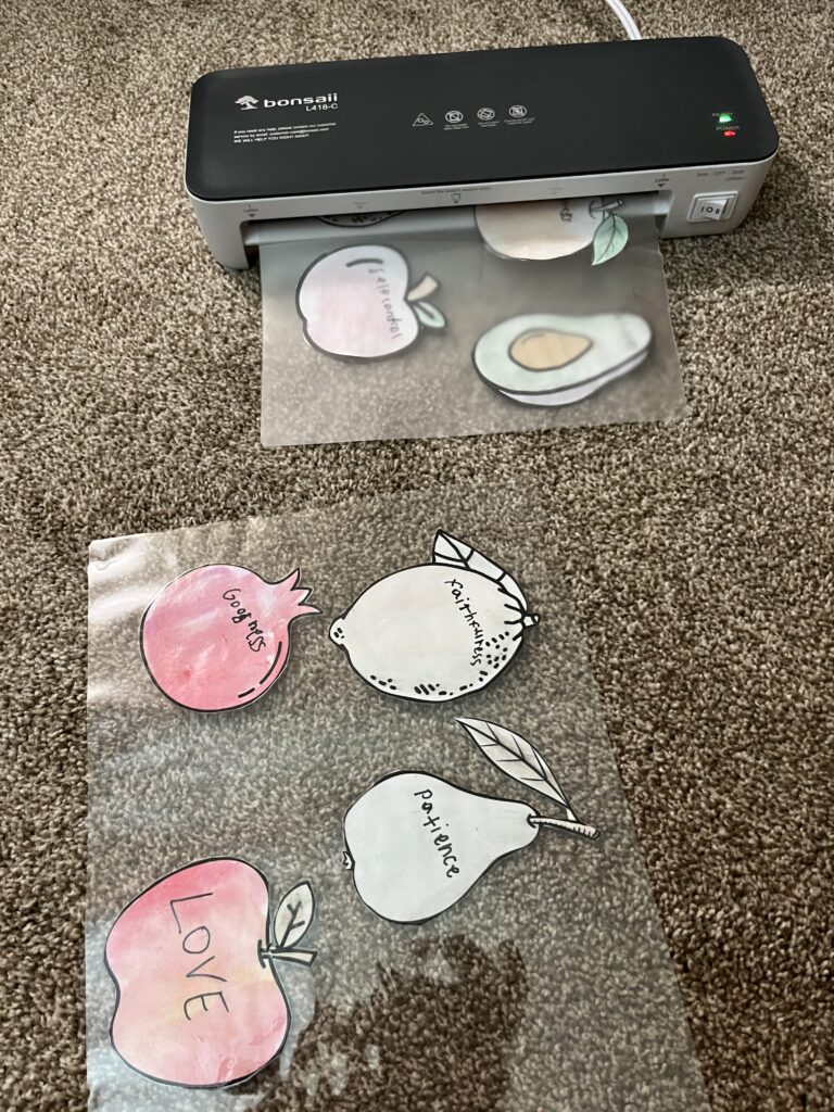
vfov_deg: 67.3
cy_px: 556
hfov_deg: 53.1
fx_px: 835
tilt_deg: -62.4
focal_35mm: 26
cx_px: 417
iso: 500
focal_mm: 5.1
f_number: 1.6
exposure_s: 1/60
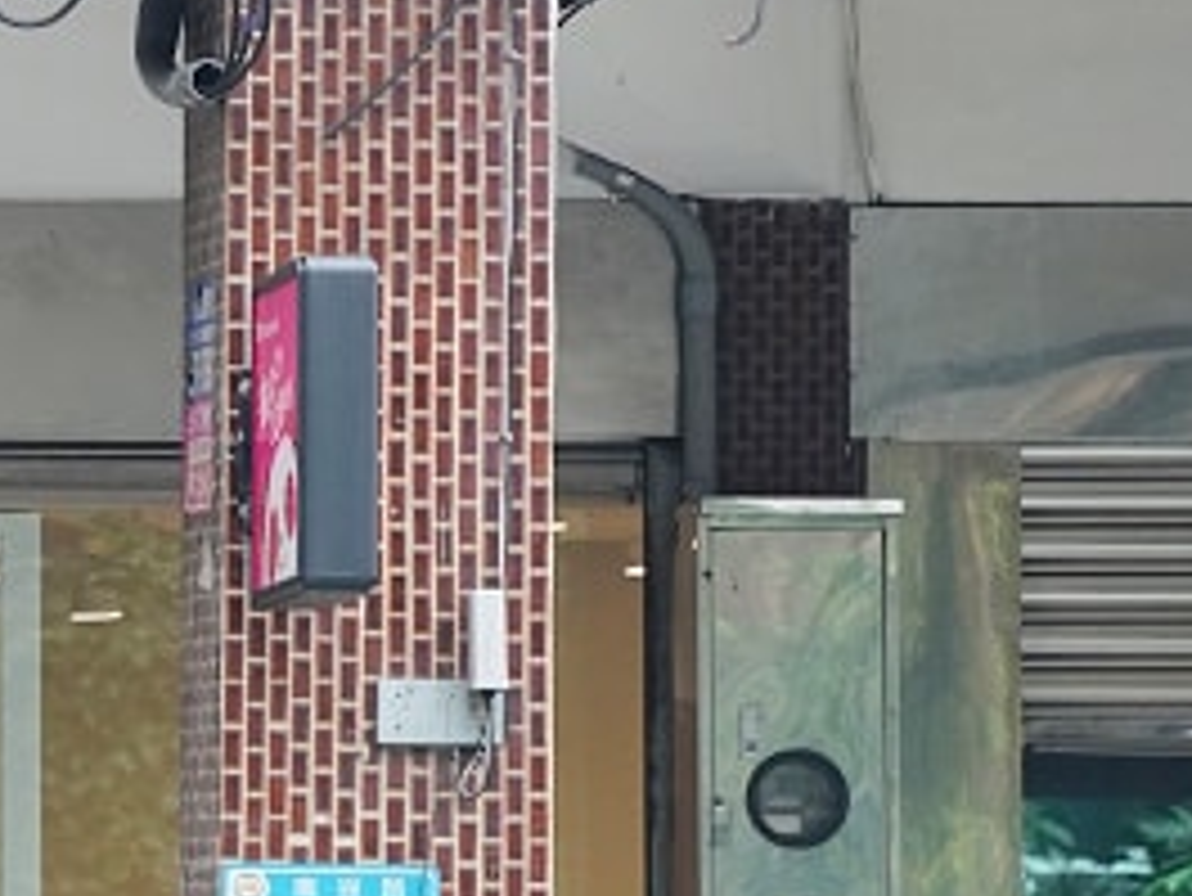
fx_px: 10197
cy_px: 626
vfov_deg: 5.0
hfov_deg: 6.5
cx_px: -1313
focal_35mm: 296
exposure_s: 1/160
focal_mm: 68
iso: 1600
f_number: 4
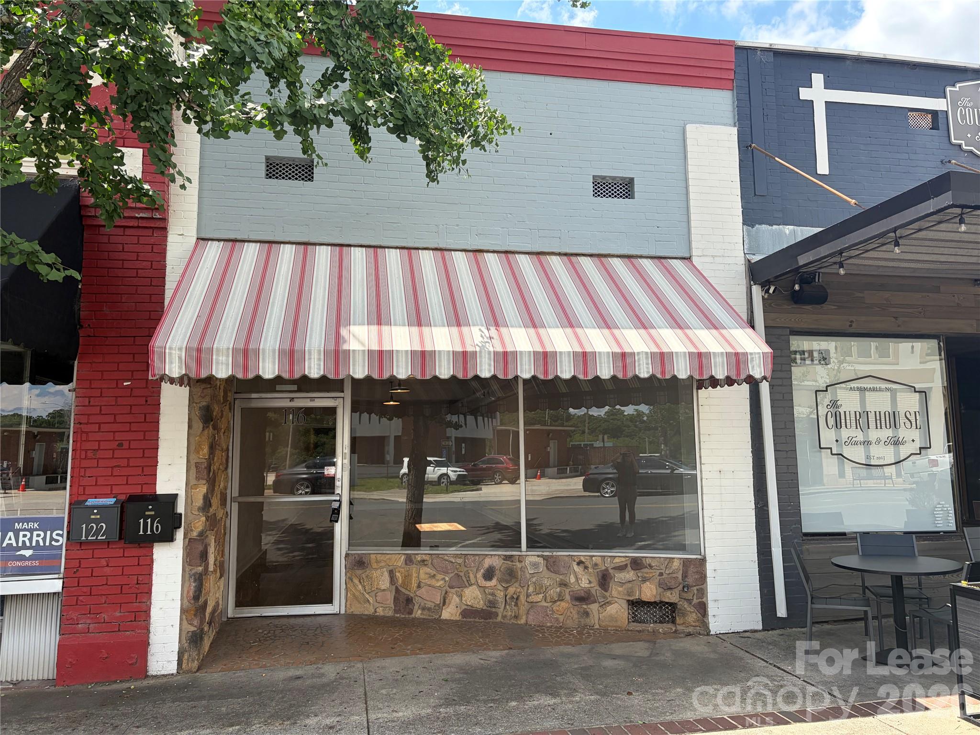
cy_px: 368
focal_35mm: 26
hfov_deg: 67.3
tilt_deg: +7.7
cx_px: 490
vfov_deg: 53.1
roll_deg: +2.0
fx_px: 736
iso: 64
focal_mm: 5.96
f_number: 1.6
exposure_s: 1/1626
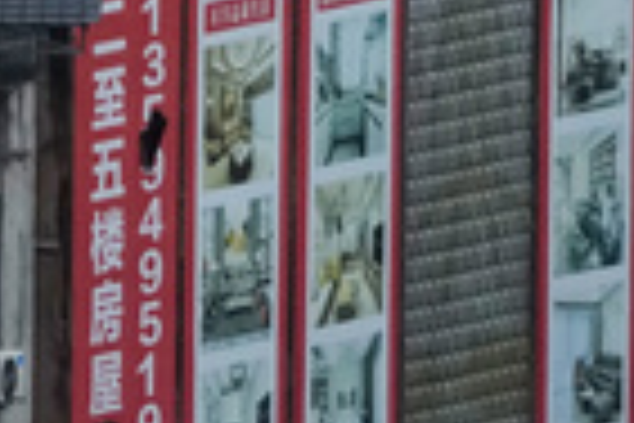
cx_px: -854
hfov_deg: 0.7
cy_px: 446
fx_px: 51280
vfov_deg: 0.5
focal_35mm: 2912
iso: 800
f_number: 5.6
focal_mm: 400
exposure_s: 1/1250
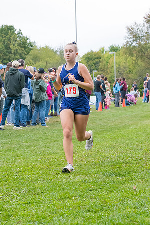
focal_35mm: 112
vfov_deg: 18.3
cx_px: 75
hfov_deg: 12.2
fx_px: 702
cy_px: 112
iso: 2000
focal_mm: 75
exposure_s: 1/1250
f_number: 5.6
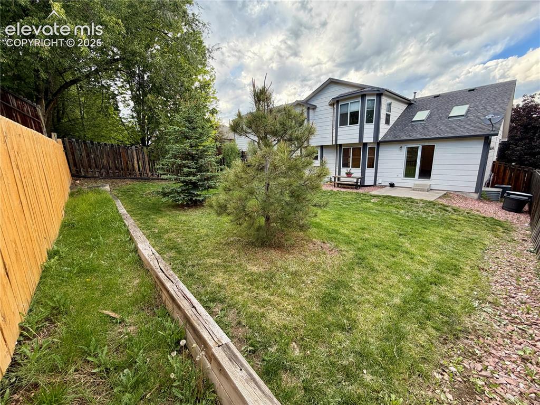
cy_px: 202
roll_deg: +1.8
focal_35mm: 14
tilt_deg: -12.5
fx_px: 218
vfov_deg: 85.6
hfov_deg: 102.1
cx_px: 270
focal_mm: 2.22
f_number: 2.2
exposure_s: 1/180
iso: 64
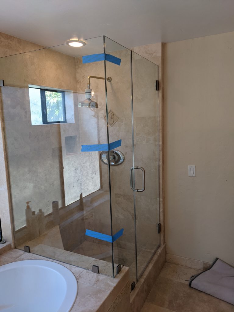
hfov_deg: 51.4
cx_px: 117
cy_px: 156
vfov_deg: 65.3
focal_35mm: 27
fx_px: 243
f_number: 1.73
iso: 79
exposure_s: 1/120
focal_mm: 4.38
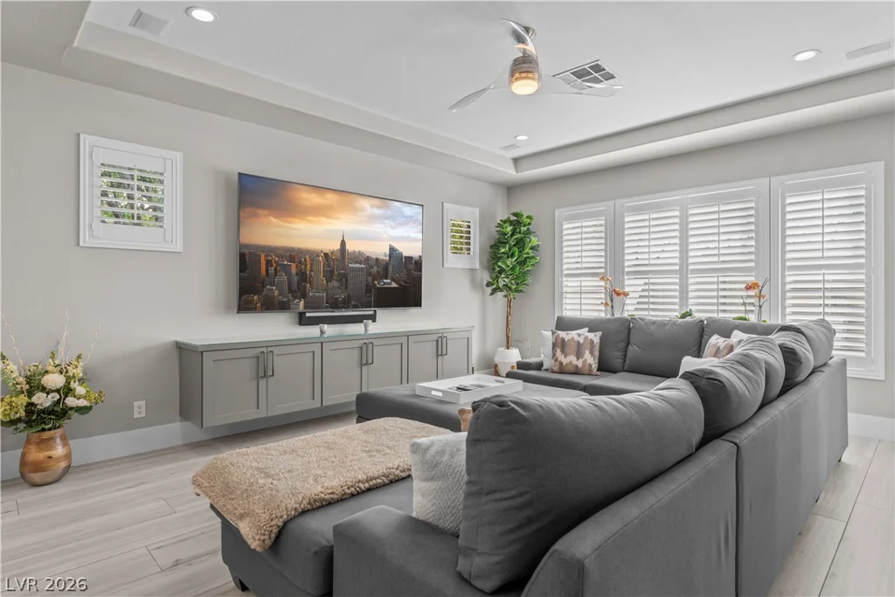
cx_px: 448
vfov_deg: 65.7
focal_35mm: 19
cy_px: 298
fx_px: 462
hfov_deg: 88.1
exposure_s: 1/6
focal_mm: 18.6
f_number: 7.1
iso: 100
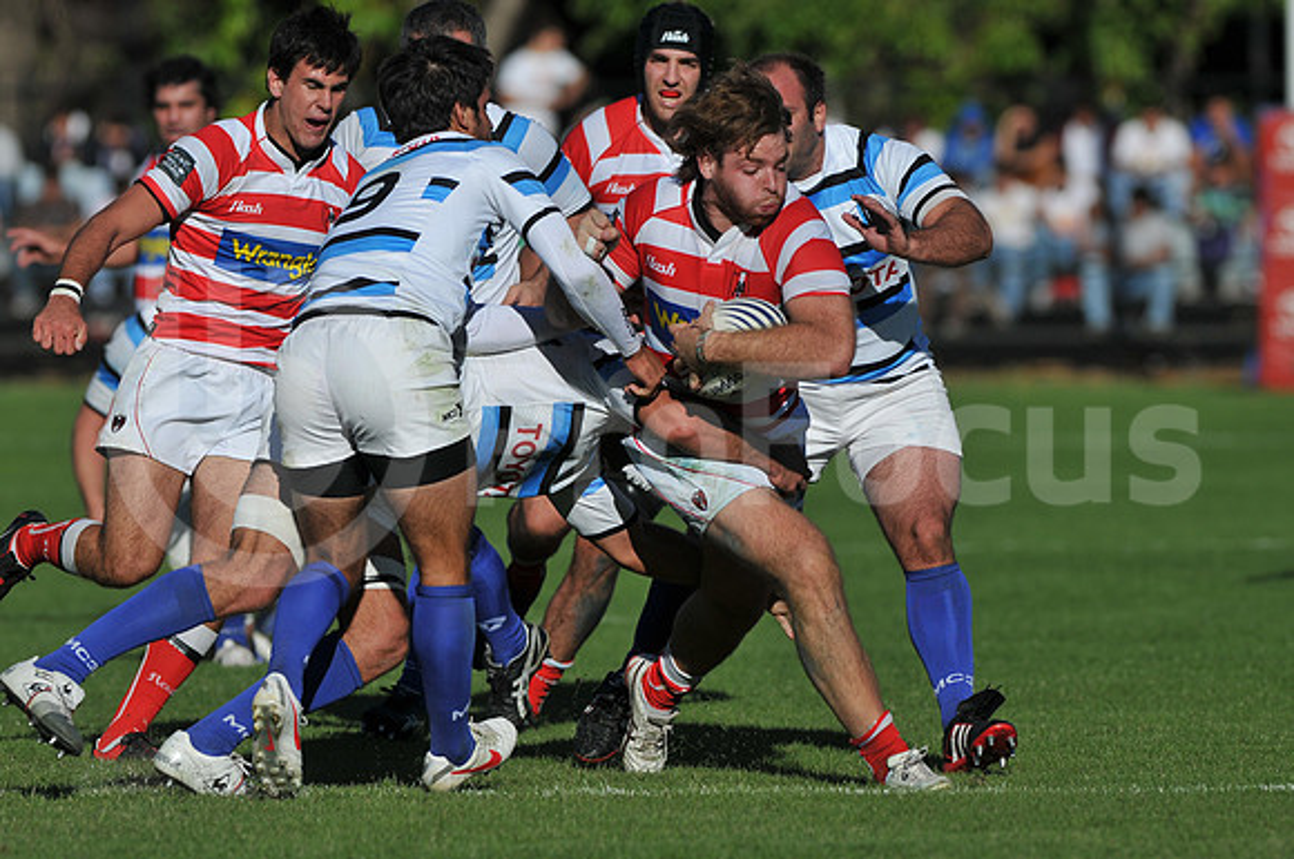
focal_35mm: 450
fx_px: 16152
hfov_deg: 4.6
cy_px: 430
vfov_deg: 3.0
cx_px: 647
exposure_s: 1/6400
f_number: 3.5
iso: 200
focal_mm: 300
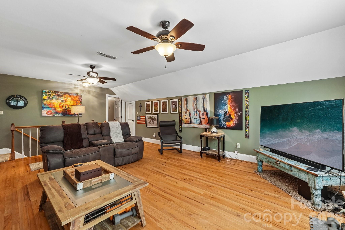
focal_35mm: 15
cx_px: 172
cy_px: 115
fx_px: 144
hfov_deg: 100.4
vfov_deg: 77.3
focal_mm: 10
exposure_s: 1/4
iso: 400
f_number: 8
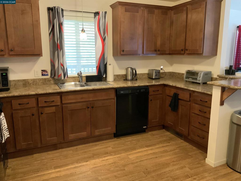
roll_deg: +0.3
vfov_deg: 48.2
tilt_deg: -12.8
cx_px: 120
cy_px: 90
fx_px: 202
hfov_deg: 61.7
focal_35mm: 29
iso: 320
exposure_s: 1/30
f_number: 1.8
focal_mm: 3
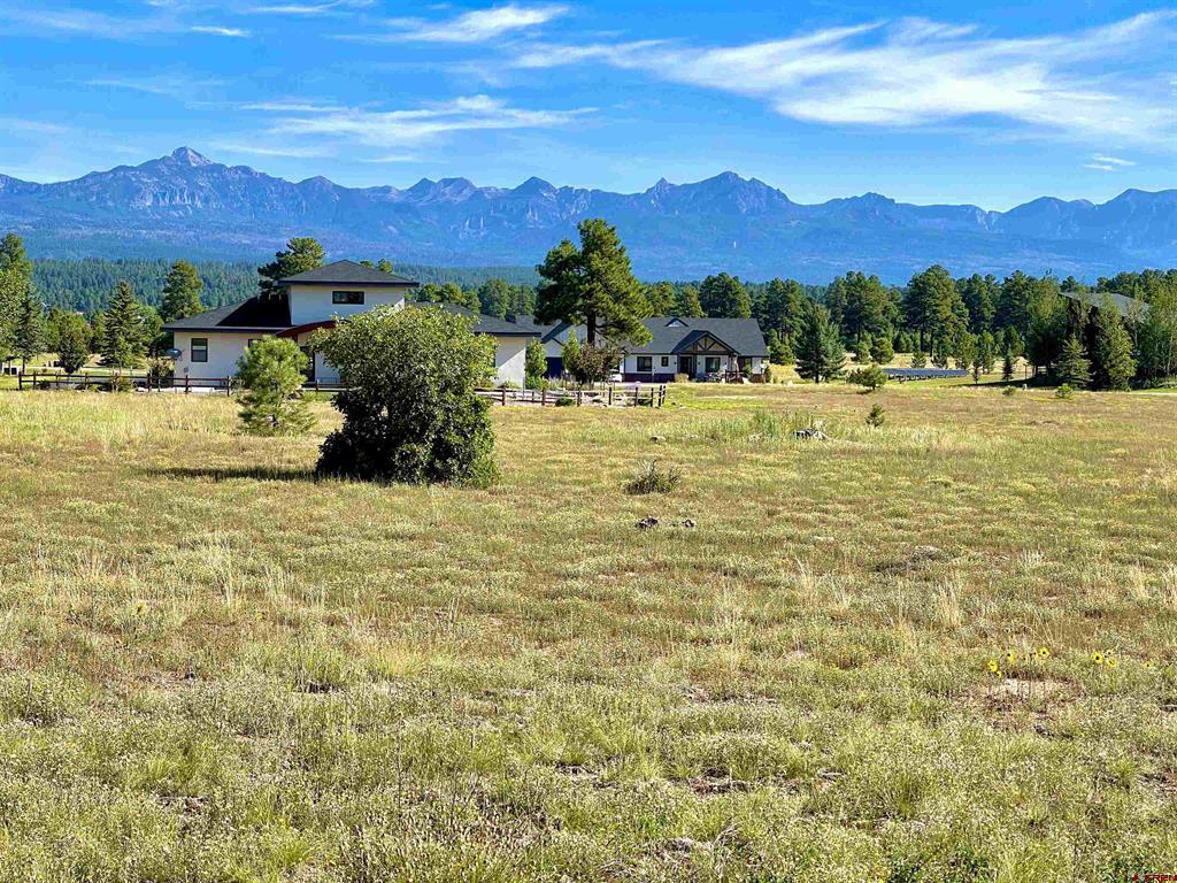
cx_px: 588
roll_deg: -0.3
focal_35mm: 64
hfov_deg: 30.3
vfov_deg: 22.9
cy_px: 442
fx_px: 2176
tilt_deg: -4.0
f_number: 2.2
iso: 20
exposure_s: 1/960
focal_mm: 7.5
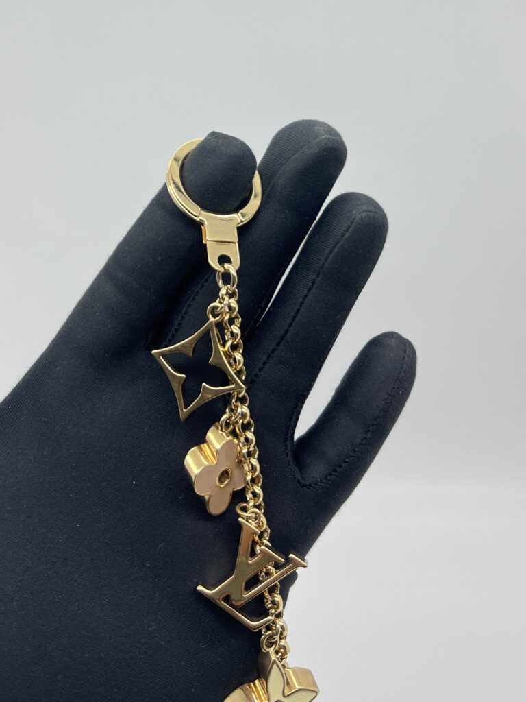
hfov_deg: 53.1
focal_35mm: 26
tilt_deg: -15.4
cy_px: 351
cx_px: 263
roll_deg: +0.1
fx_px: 527
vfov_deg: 67.3
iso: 40
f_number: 1.5
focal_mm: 5.7
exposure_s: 1/158
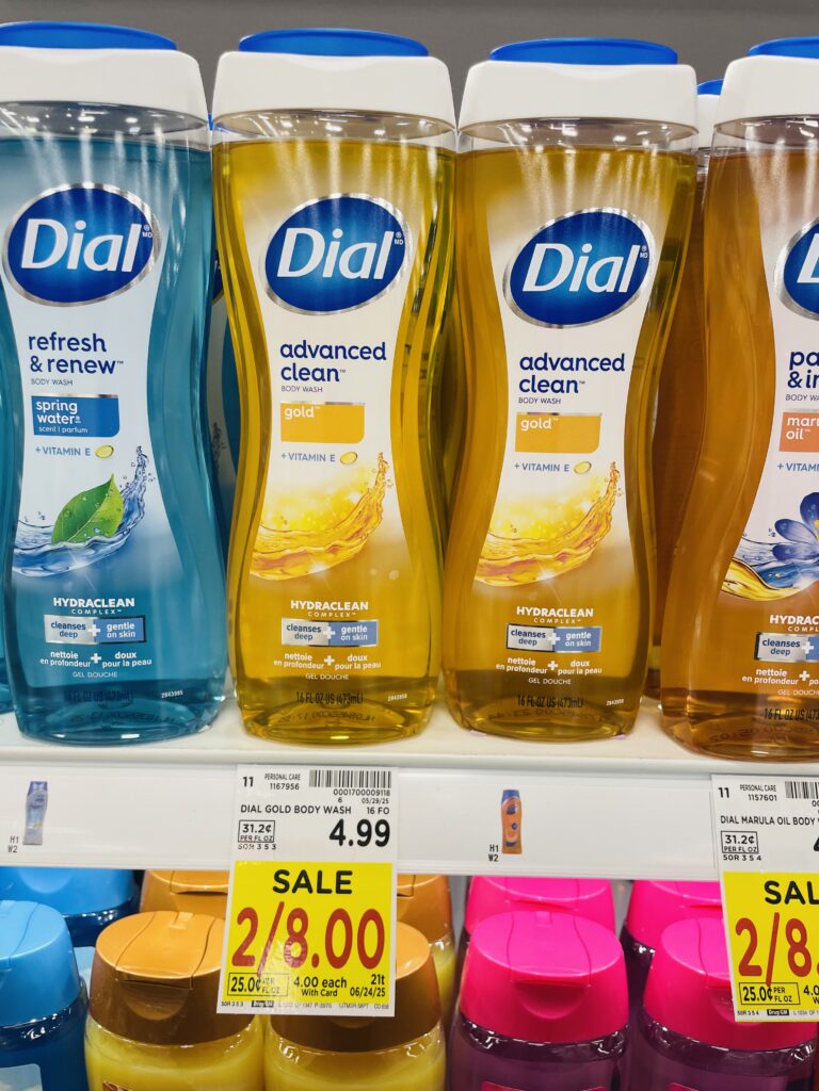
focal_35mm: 26
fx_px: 820
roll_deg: -1.0
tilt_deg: -14.6
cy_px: 546
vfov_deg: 67.3
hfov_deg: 53.1
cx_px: 410
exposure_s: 1/120
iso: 64
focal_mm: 4.2
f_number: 1.6
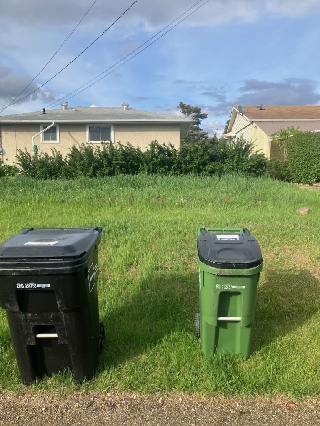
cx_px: 160
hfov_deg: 49.7
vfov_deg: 63.4
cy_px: 213
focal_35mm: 28
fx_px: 345
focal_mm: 3.99
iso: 32
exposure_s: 1/1033
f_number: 1.8
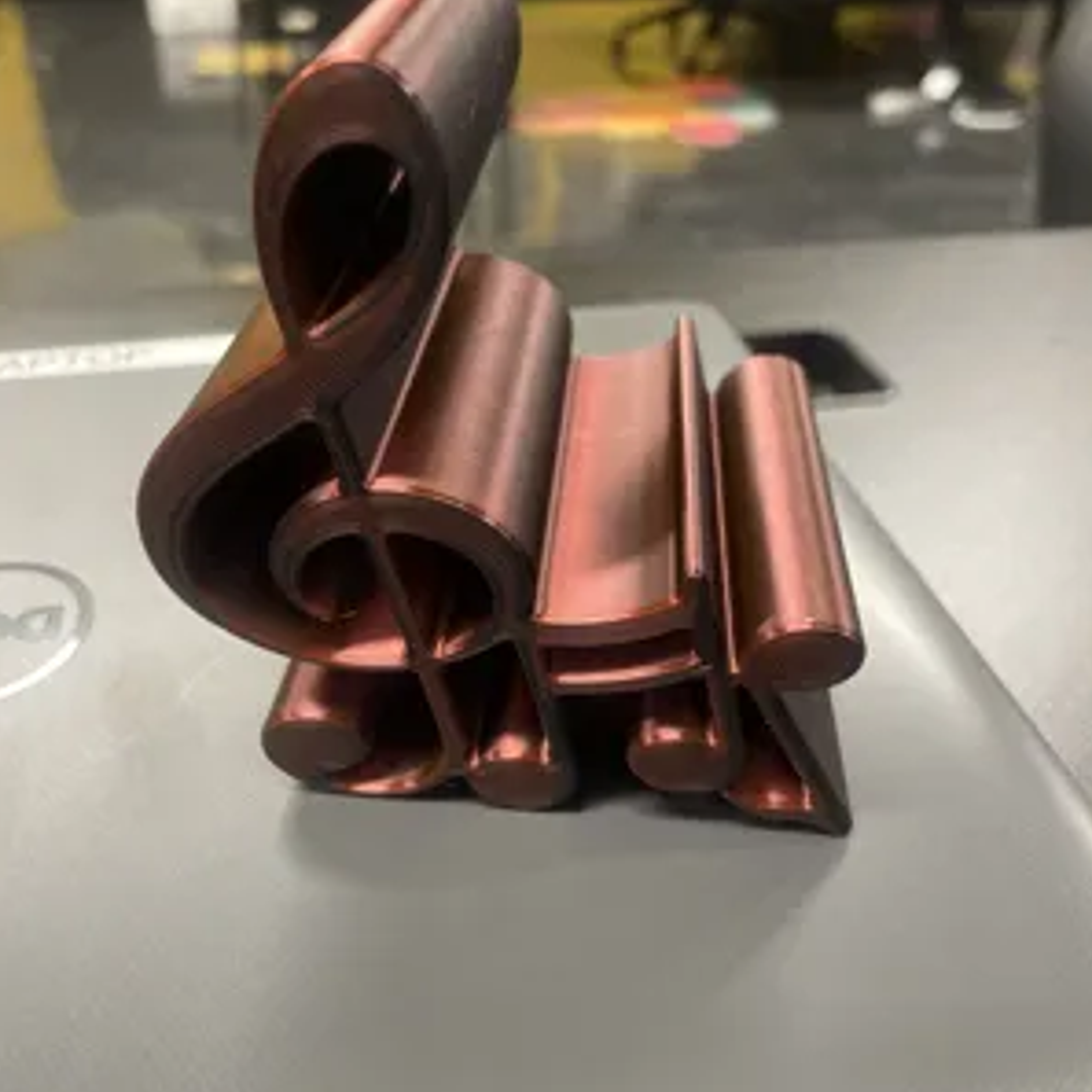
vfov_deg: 52.2
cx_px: 544
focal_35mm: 31
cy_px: 438
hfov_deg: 52.5
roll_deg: +0.1
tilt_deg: -30.0
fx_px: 1106
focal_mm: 4.2
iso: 320
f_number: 1.6
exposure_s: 1/60
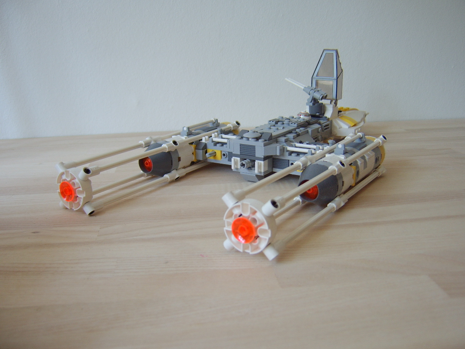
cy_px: 174
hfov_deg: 58.4
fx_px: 416
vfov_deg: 45.4
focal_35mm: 31
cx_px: 232
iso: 100
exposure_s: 1/38
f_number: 2.7
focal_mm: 8.13
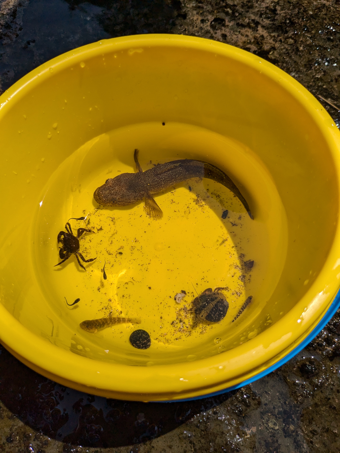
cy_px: 226
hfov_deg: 51.4
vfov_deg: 65.3
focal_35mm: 27
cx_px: 170
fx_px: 354
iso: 64
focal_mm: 4.38
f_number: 1.73
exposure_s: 1/11628
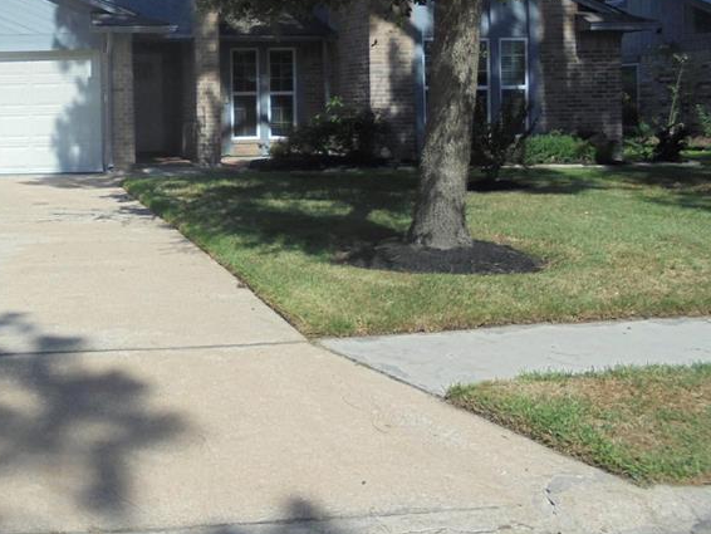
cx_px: 89
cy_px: 123
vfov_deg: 30.3
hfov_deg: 38.1
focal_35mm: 47
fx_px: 966
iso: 100
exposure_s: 1/125
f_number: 11.5
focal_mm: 4.6
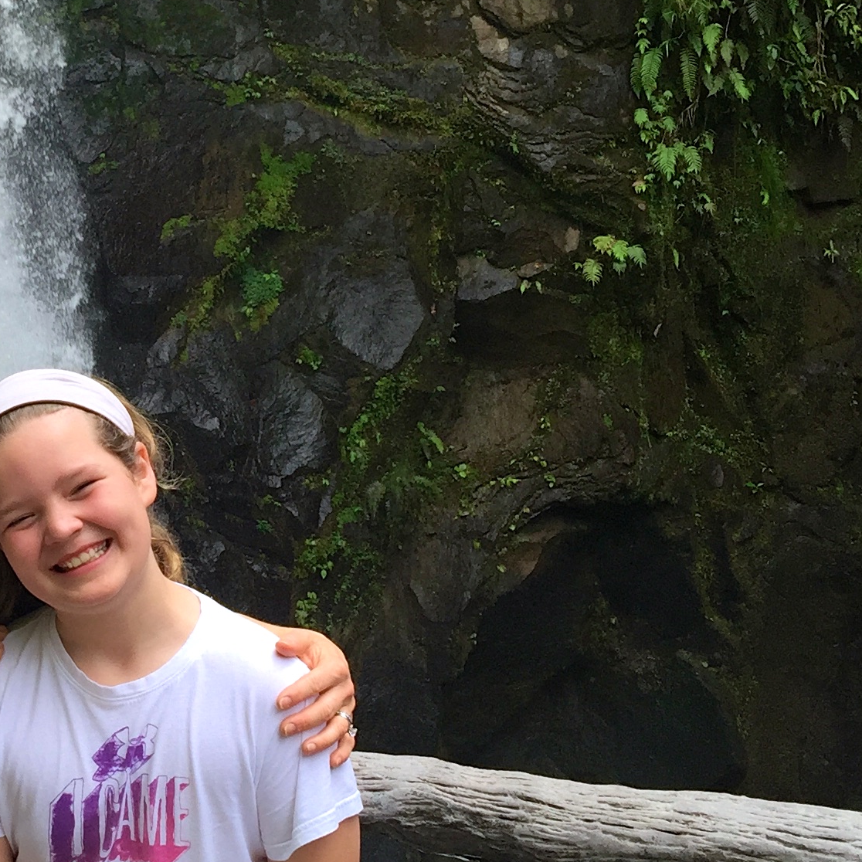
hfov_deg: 22.3
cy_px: 359
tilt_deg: -3.2
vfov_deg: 23.0
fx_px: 2113
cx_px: 32
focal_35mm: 75
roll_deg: -0.7
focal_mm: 4.15
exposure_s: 1/534
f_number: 2.2
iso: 32
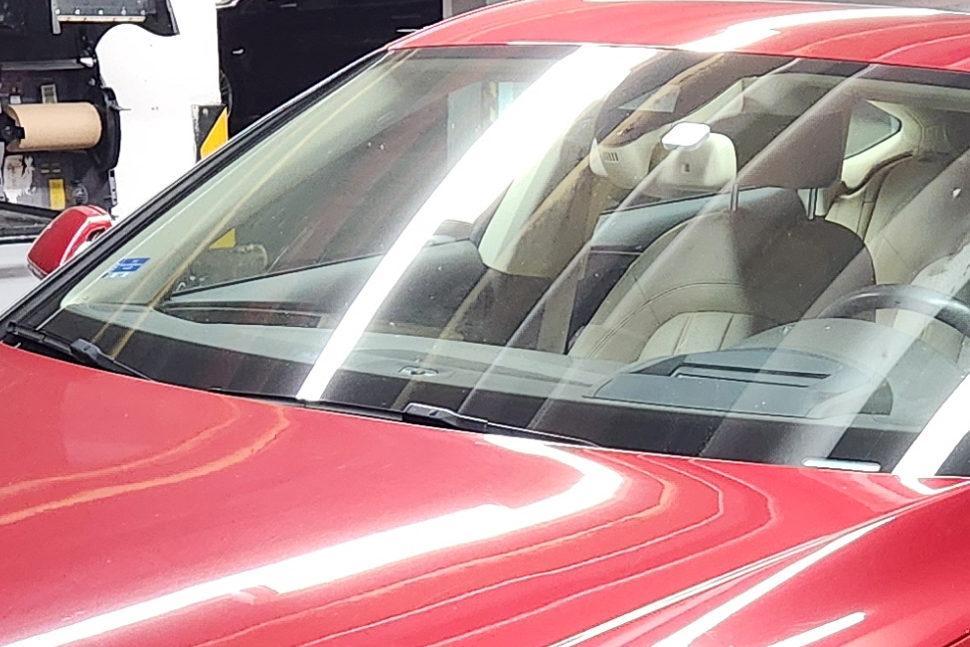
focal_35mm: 98
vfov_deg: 13.4
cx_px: 618
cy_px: 869
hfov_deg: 20.8
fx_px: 2641
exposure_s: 1/120
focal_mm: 5.4
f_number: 1.8
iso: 400
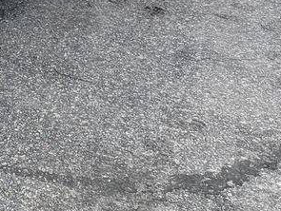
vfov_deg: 12.6
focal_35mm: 104
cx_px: -201
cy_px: -201
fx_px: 845
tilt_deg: -9.9
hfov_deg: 16.3
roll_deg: +3.1
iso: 80
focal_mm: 6.76
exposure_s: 1/1727
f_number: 1.78
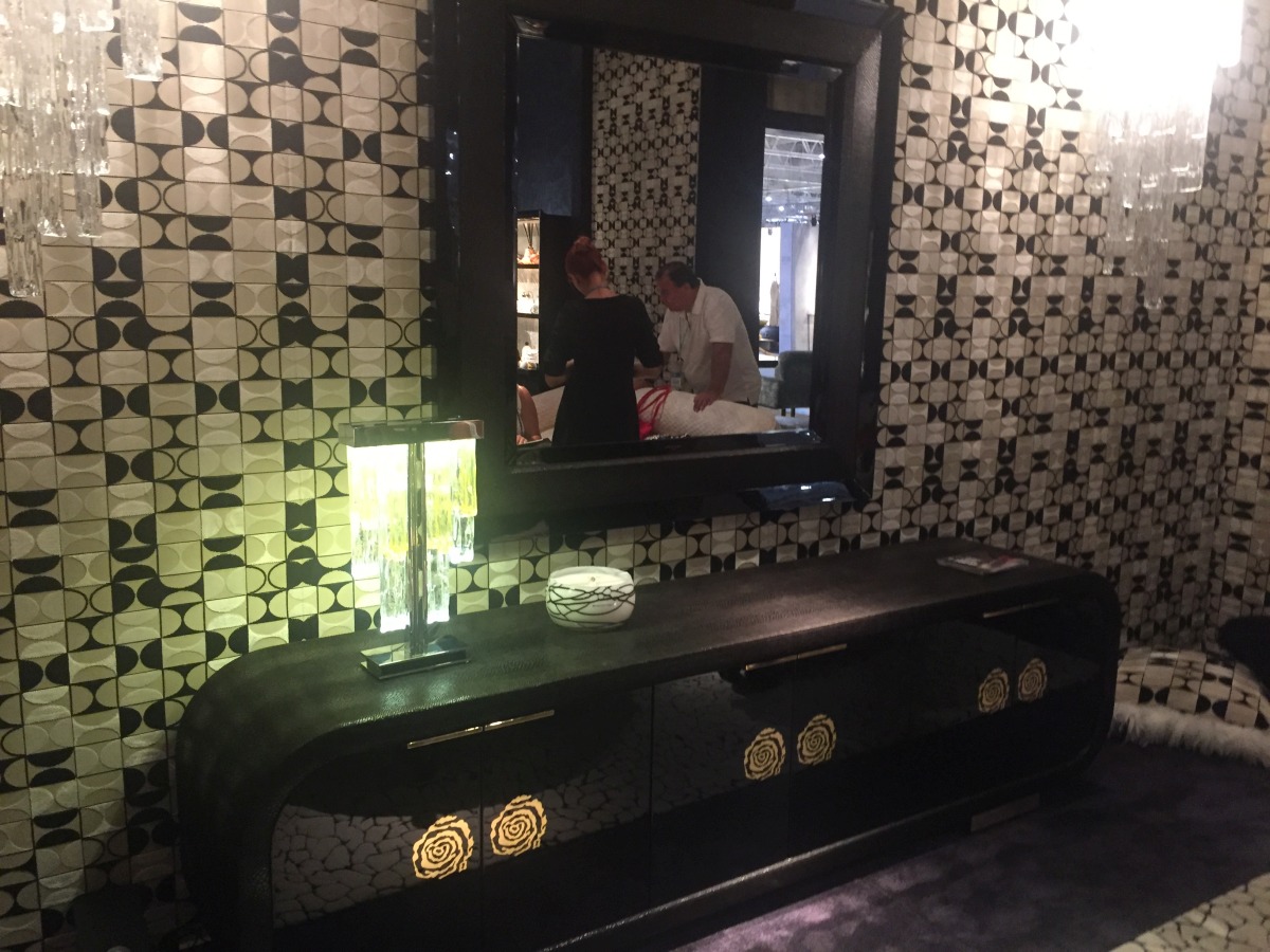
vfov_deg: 48.2
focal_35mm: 29
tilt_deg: -9.6
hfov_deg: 61.7
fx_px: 1064
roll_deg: -2.8
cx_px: 635
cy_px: 476
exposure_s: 1/20
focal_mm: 4.15
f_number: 2.2
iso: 250
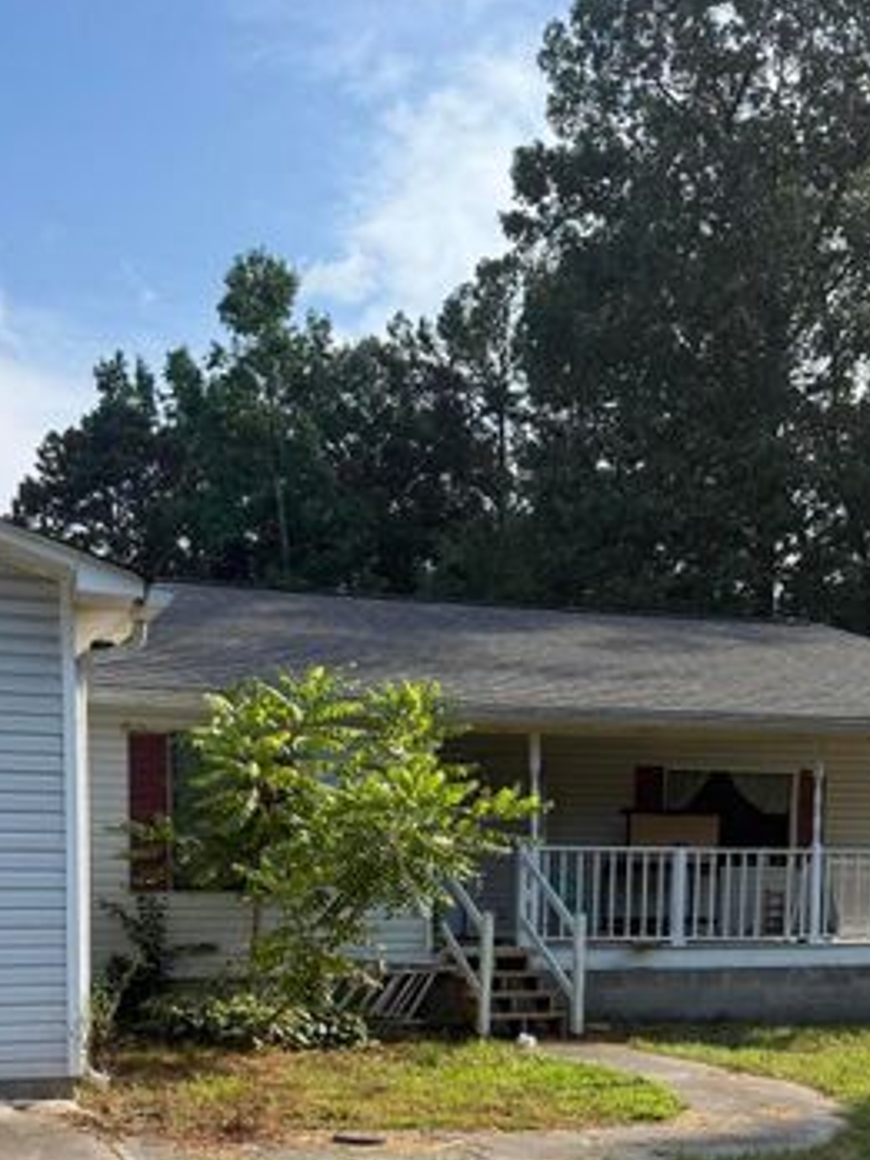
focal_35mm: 46
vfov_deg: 39.0
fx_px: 1541
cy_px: 992
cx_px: 420
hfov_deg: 31.5
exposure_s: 1/2370
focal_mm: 6.76
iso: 100
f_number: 1.78
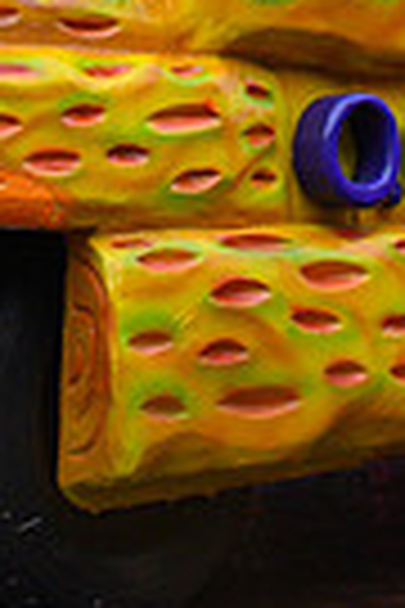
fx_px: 1519
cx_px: 410
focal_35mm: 90
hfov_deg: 14.9
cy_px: -342
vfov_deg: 19.3
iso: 400
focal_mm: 18
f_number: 5
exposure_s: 1/500
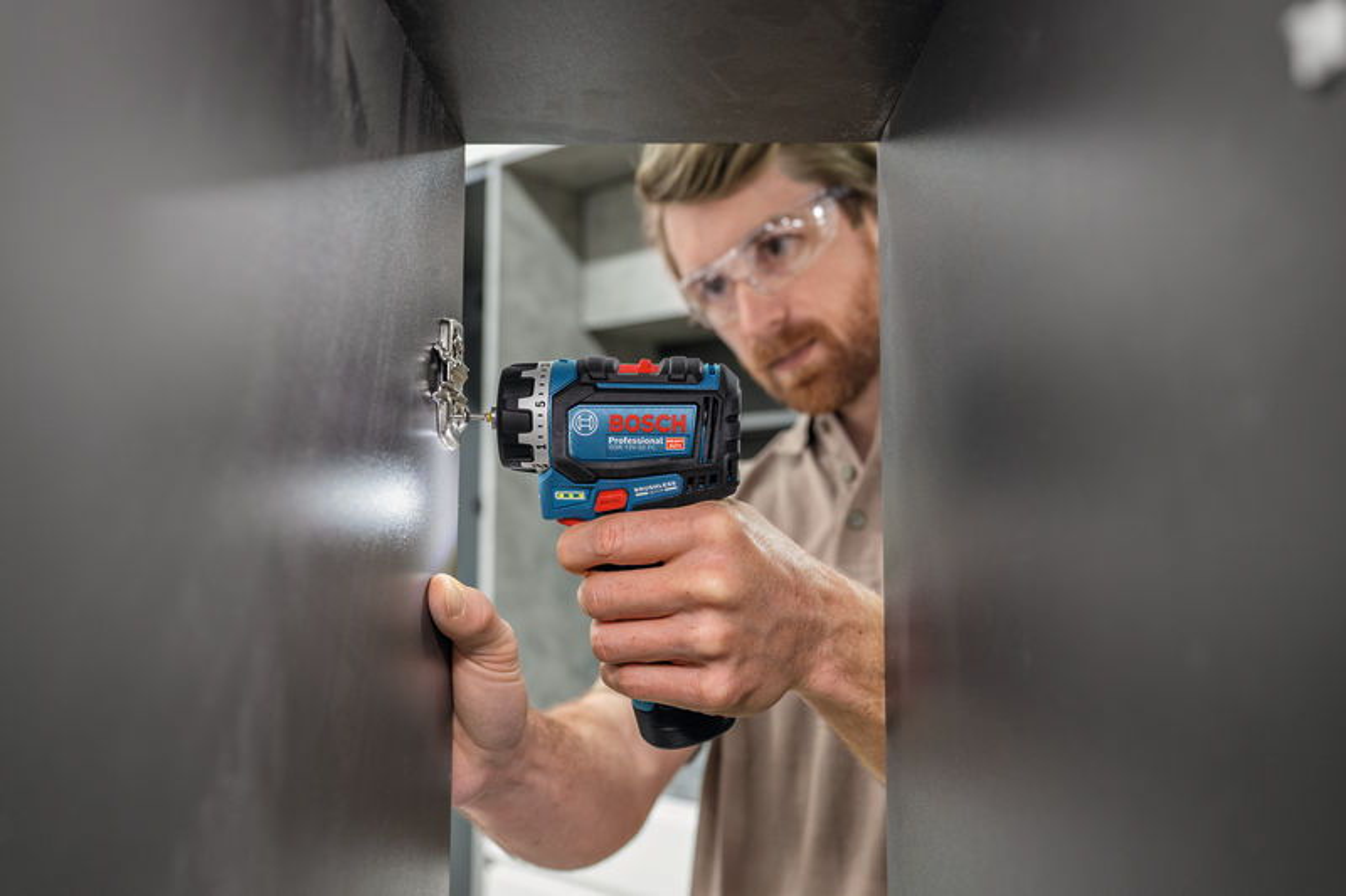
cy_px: 448
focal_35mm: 30
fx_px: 1140
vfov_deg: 42.9
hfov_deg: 61.1
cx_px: 673
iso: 800
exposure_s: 1/30
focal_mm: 30.5
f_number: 4
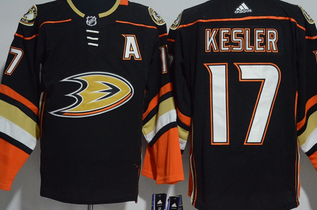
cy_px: 88
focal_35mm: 82
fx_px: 720
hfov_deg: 24.8
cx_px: 157
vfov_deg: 16.6
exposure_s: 1/50
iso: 4000
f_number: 4.5
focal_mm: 42
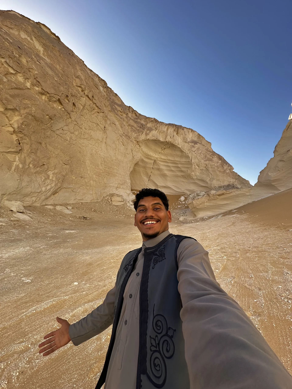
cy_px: 194
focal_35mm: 14
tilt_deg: +9.0
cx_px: 146
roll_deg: -6.0
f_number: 2.2
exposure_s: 1/1014
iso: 40
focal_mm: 2.22
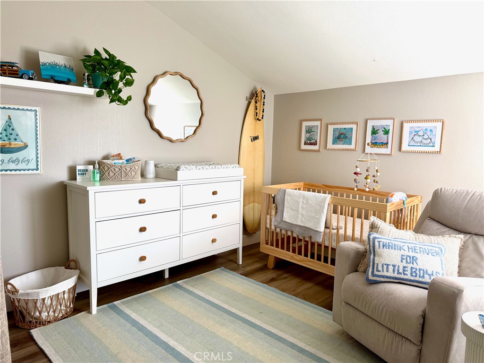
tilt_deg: -6.4
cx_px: 242
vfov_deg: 56.8
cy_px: 182
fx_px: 336
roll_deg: -1.6
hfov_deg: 71.6
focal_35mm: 24
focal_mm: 6.76
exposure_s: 1/121
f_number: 1.78
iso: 80
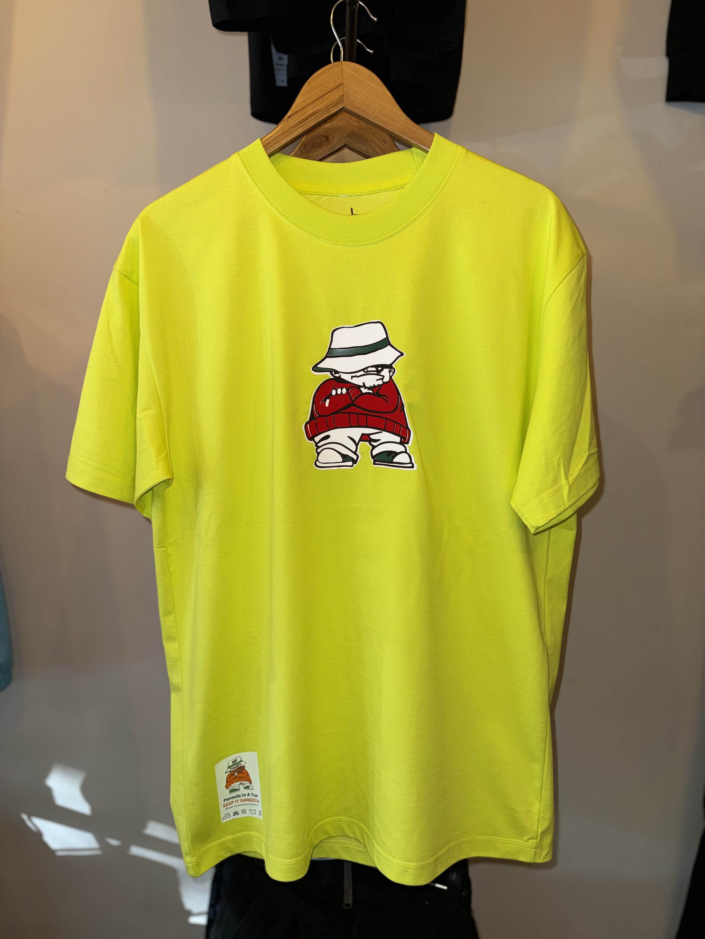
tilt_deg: -6.6
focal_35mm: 24
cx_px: 352
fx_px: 652
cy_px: 470
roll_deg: -0.7
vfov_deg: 71.6
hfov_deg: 56.8
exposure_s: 1/57
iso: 64
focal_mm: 6.76
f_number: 1.78
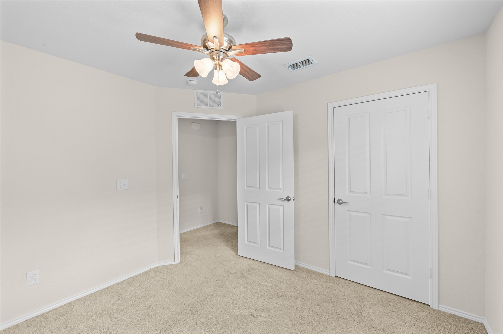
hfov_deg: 104.3
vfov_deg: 81.1
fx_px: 195
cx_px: 252
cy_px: 167
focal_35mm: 14
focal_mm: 14
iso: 400
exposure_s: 1/2
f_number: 8
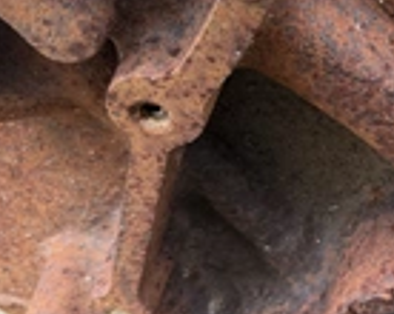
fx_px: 792
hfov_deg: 25.5
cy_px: 117
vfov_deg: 22.4
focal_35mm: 68
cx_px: 451
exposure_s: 1/186
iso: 100
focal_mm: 6.76
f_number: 1.78
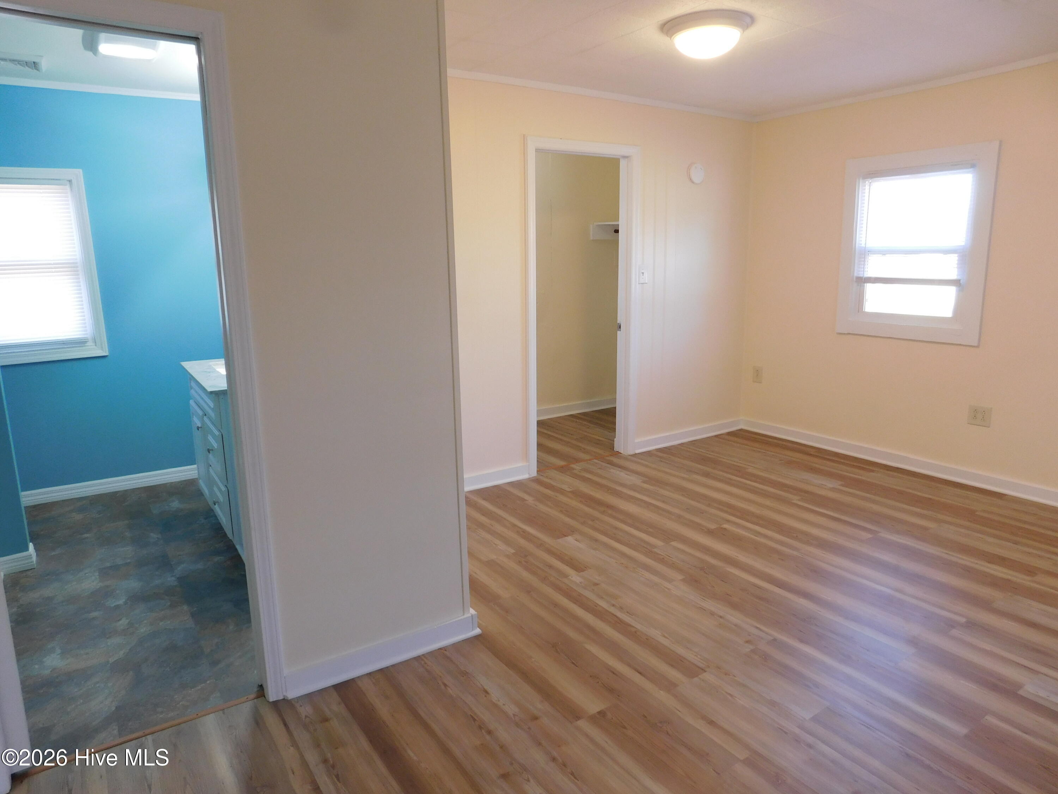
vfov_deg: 58.9
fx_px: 703
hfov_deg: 73.9
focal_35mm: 23
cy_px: 397
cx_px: 529
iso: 140
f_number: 3
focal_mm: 4
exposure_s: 1/30
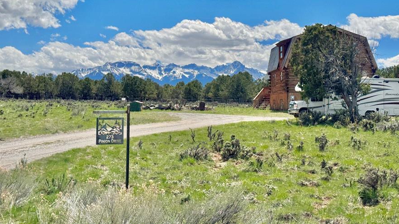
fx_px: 645
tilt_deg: +4.2
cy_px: 63
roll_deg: +0.1
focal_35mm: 61
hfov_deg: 34.3
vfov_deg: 19.6
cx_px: 232
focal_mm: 6.76
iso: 80
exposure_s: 1/12500
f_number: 1.78
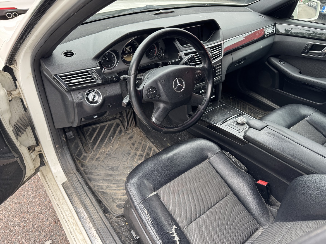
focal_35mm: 24
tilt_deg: -38.1
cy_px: 122
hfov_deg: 71.6
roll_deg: -2.4
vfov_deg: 56.8
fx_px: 226
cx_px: 163
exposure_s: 1/121
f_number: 1.78
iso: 100
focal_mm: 6.76
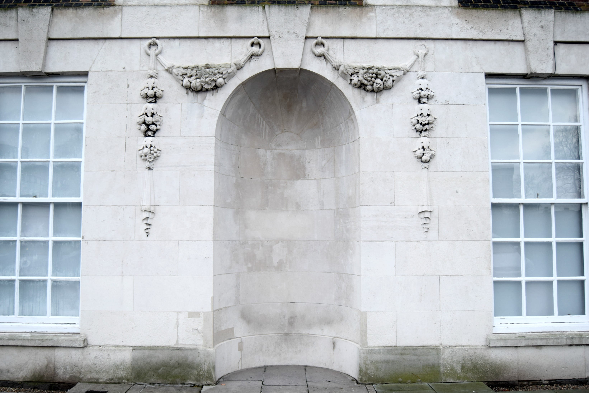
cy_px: 196
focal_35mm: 28
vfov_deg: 45.7
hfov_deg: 64.6
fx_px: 466
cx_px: 294
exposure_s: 1/80
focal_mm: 19
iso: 400
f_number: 4.5
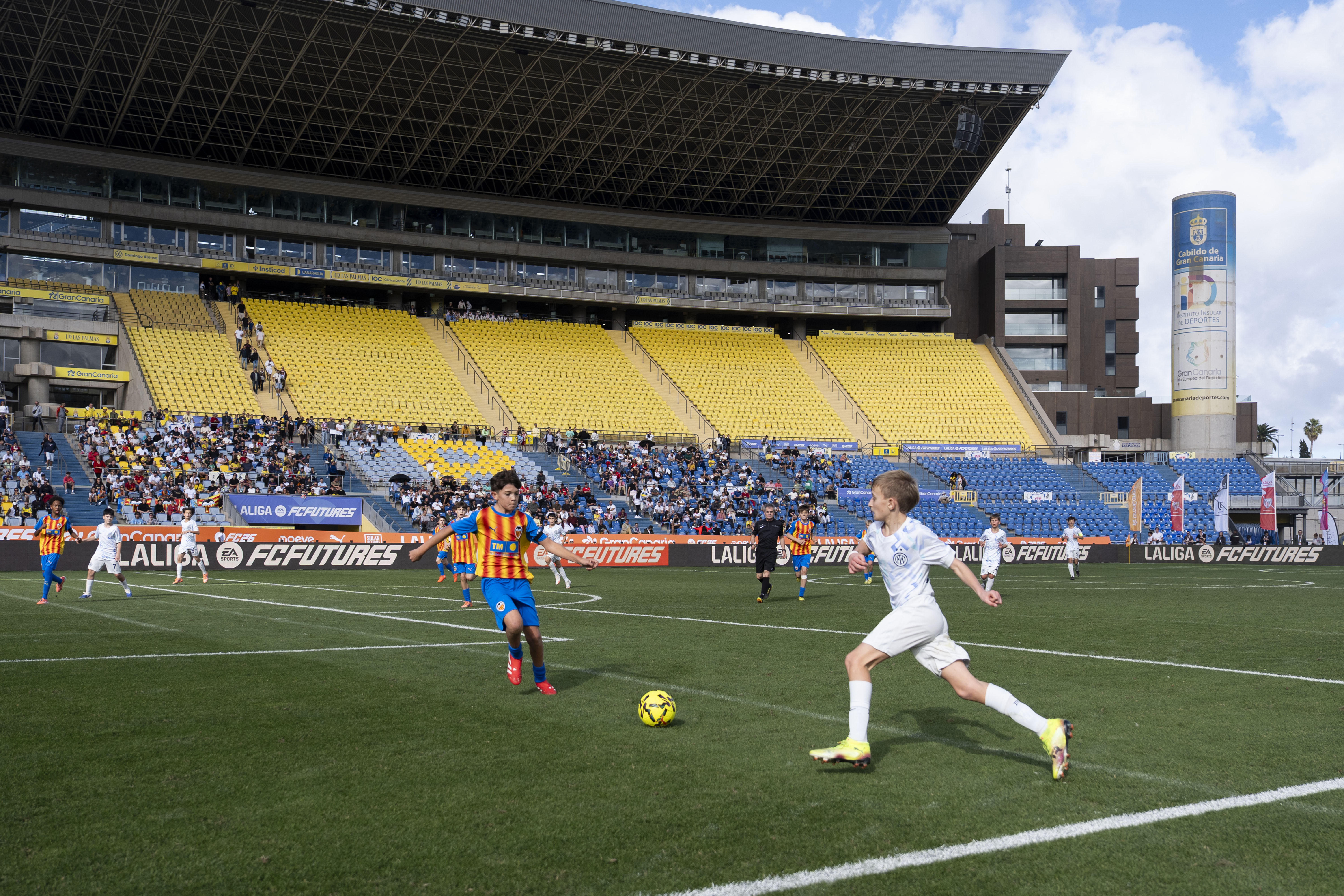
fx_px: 1083
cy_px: 448
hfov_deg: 63.7
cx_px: 672
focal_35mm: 29
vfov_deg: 45.0
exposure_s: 1/2000
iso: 200
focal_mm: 29
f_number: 4
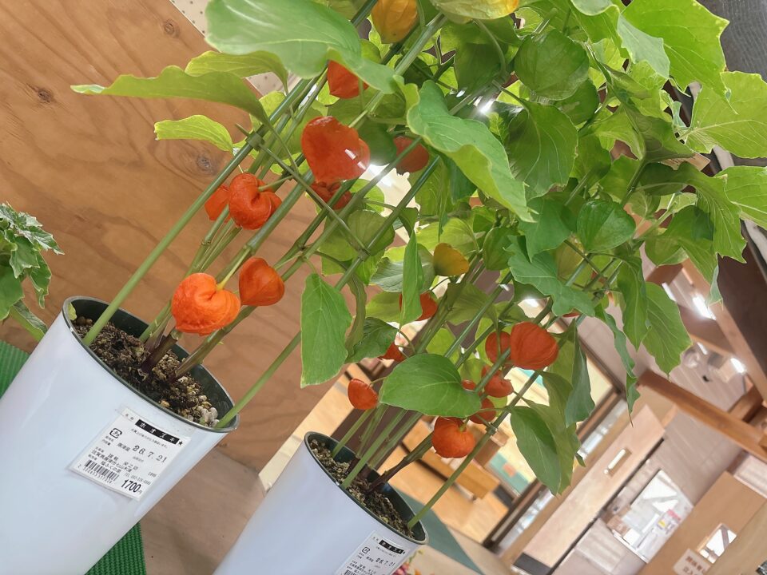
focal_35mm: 26
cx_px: 384
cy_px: 288
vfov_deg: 53.1
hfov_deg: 67.3
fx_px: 576
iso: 250
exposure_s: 1/60
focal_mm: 5.96
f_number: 1.6
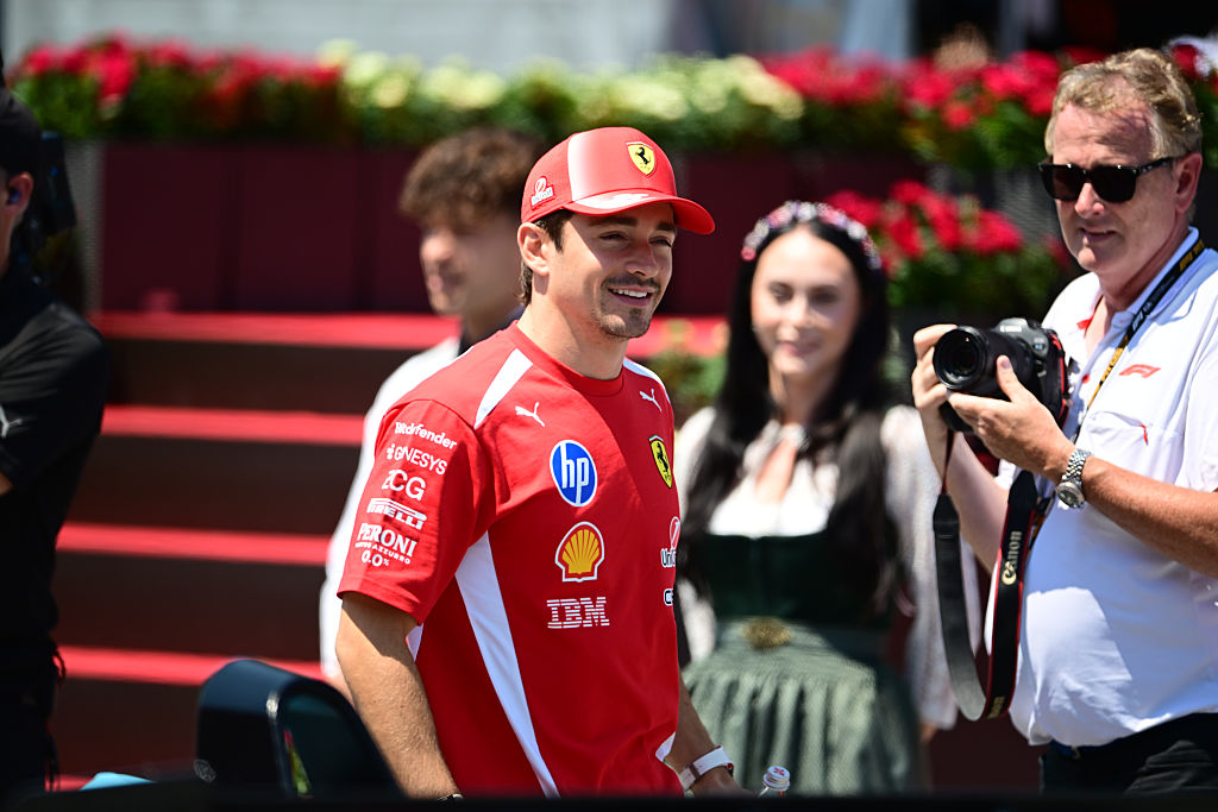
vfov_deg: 3.4
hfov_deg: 5.2
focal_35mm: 400
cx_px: 609
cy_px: 406
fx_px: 13534
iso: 200
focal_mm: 400
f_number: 2.8
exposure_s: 1/2000
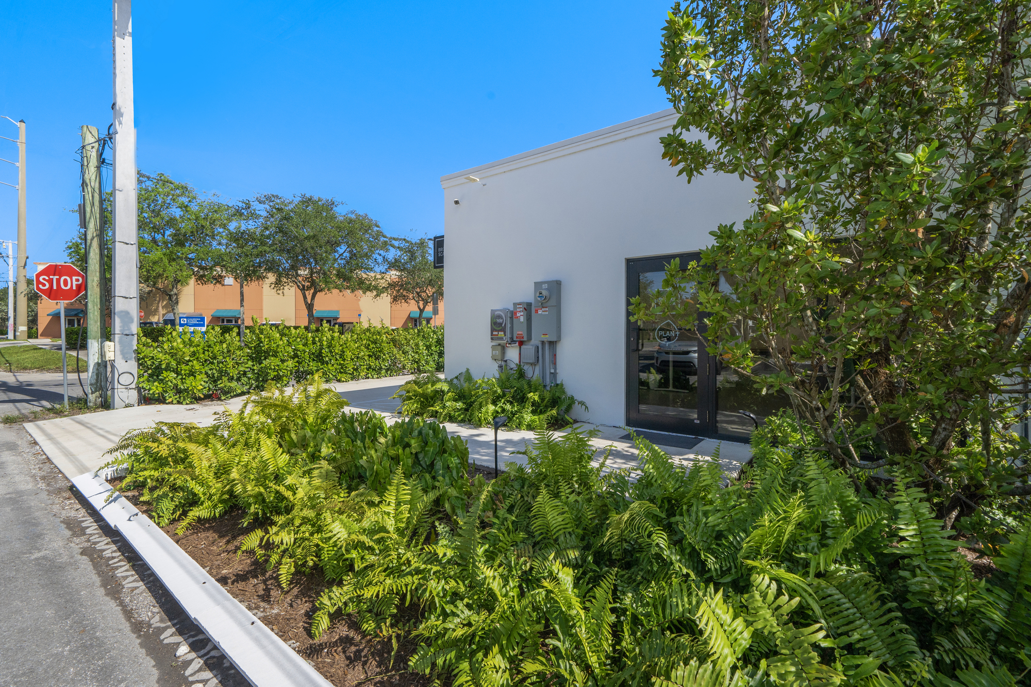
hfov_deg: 104.3
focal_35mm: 14
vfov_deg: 81.2
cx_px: 516
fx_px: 401
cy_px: 344
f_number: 11
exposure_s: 1/640
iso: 320
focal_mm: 14
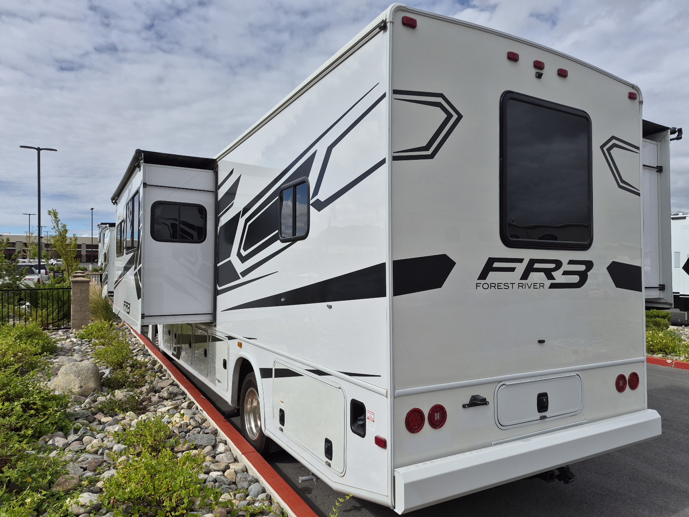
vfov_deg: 58.9
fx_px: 458
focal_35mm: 23
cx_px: 344
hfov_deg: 73.9
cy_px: 258
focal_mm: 5.4
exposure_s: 1/10000
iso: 64
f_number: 1.8
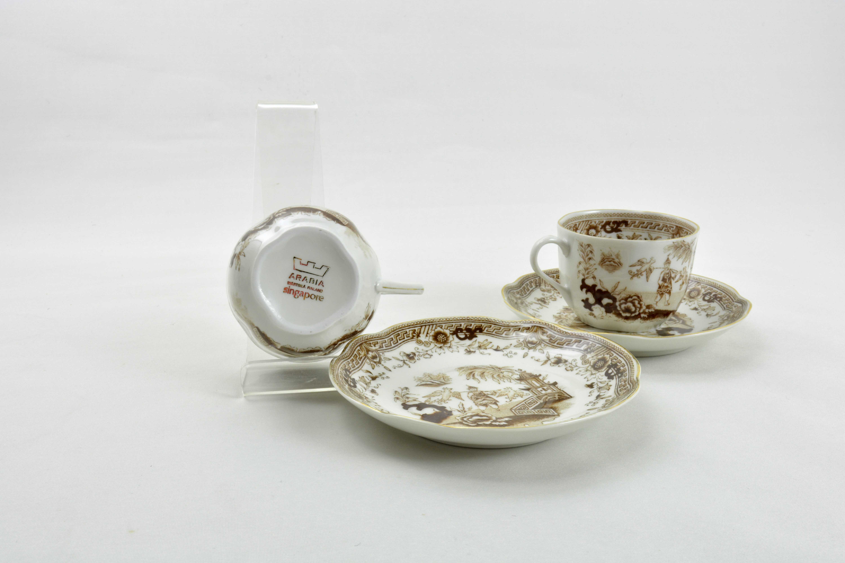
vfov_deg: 33.0
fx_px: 951
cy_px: 282
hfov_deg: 47.9
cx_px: 422
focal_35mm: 40
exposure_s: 2
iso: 400
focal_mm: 27
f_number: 22
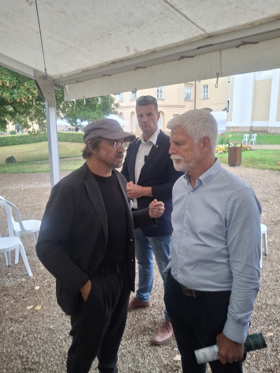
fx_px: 281
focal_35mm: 26
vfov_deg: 67.3
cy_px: 183
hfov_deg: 53.0
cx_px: 140
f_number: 1.8
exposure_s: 1/50
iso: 125
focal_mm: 4.69
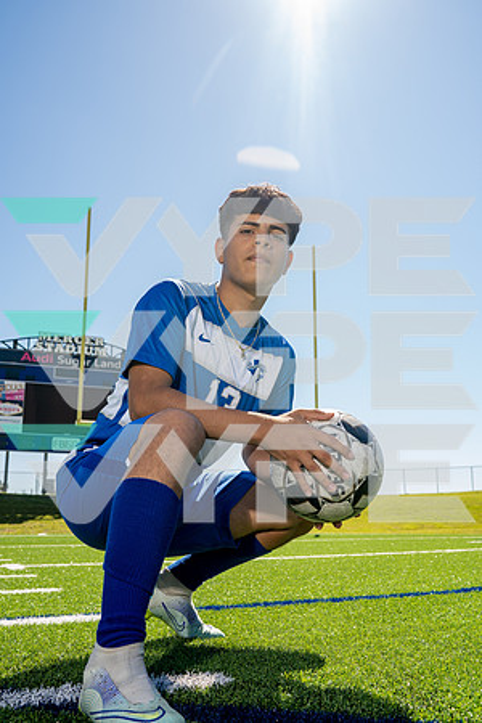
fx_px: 703
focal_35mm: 35
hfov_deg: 37.9
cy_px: 362
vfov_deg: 54.4
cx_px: 241
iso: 80
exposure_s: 1/200
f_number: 6.3
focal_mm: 35
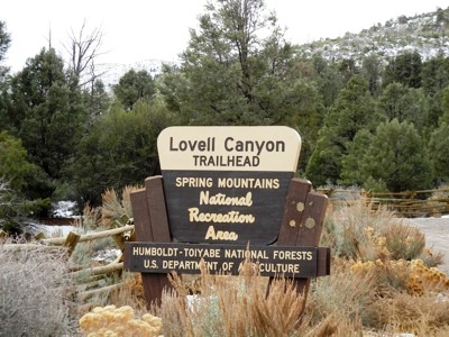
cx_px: 224
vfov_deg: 19.1
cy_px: 168
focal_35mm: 77
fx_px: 999
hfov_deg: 25.3
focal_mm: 13.9
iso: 160
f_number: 4.3
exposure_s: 1/372
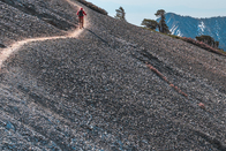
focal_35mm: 100
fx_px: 628
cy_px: 61
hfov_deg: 19.1
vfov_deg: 13.7
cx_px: 281
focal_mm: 35
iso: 50
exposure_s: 1/125
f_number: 10
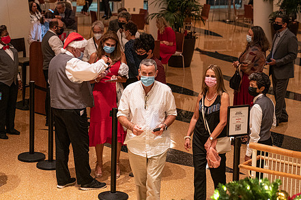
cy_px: 73
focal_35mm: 92
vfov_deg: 14.8
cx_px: 138
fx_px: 769
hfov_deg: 22.1
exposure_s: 1/200
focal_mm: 70
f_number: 3.2
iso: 4000
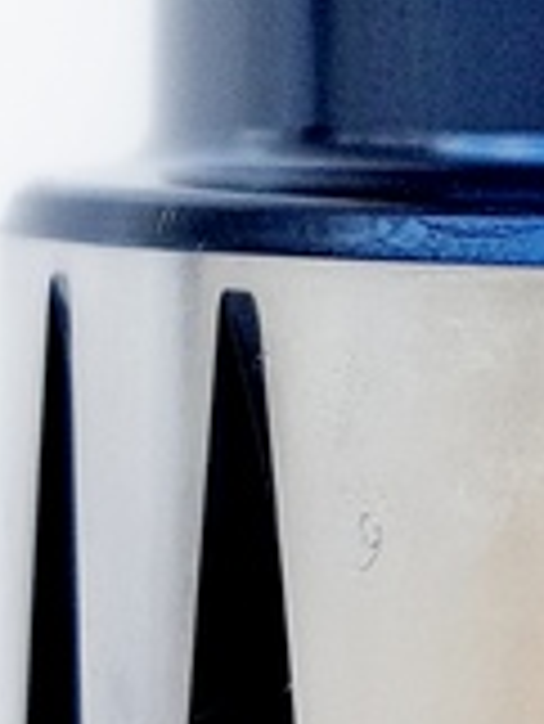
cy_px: -4
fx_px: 3453
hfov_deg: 8.7
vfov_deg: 11.8
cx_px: 962
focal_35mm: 165
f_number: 1.7
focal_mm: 4.2
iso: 50
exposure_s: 1/520
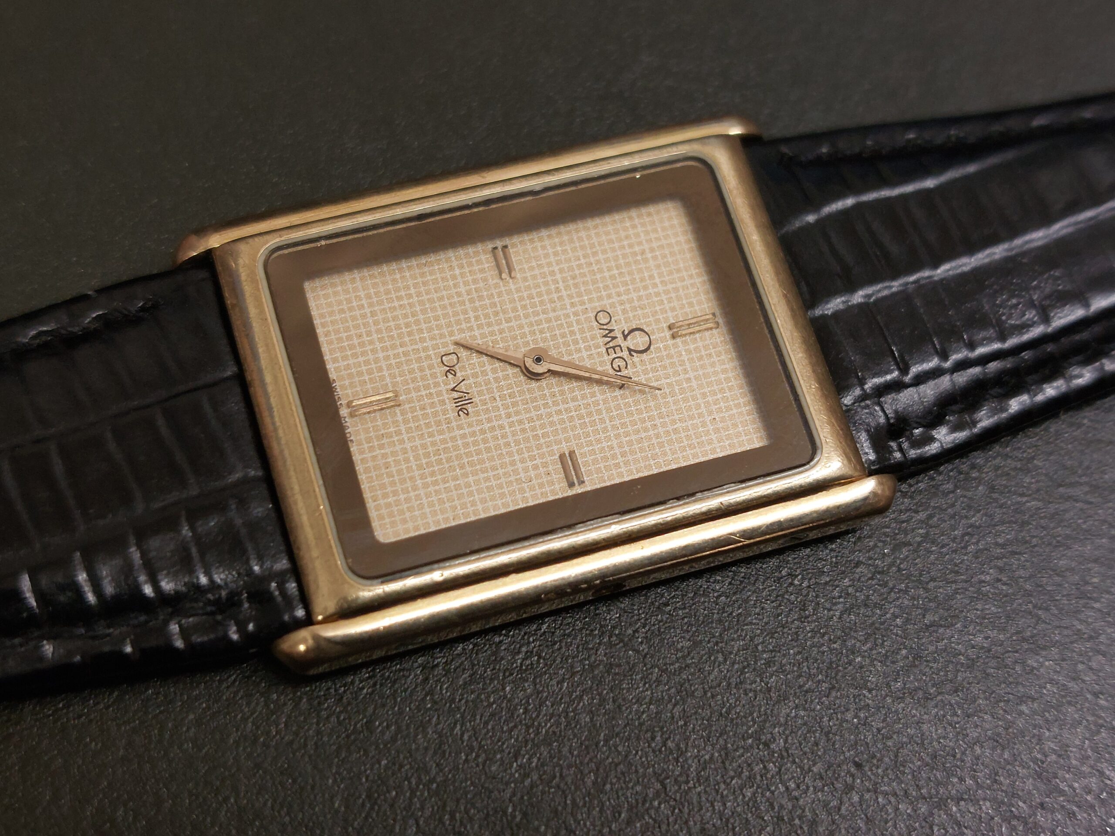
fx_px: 805
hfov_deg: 69.4
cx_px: 558
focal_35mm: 25
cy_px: 418
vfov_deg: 54.9
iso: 125
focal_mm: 5.23
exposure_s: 1/50
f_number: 1.8
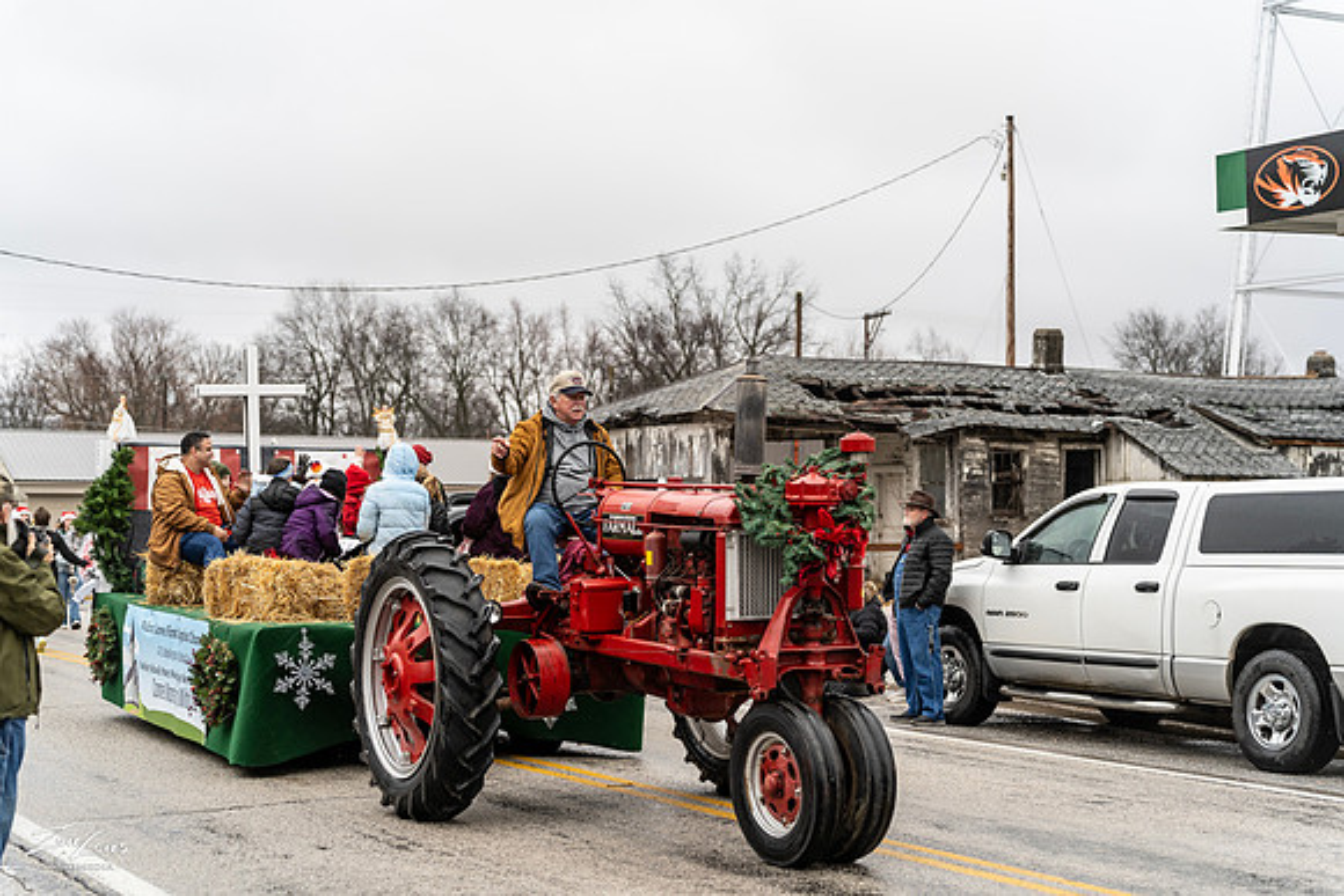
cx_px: 672
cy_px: 448
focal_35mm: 55
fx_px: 2054
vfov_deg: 24.6
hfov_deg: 36.2
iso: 320
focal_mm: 55
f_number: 2.8
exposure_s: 1/640
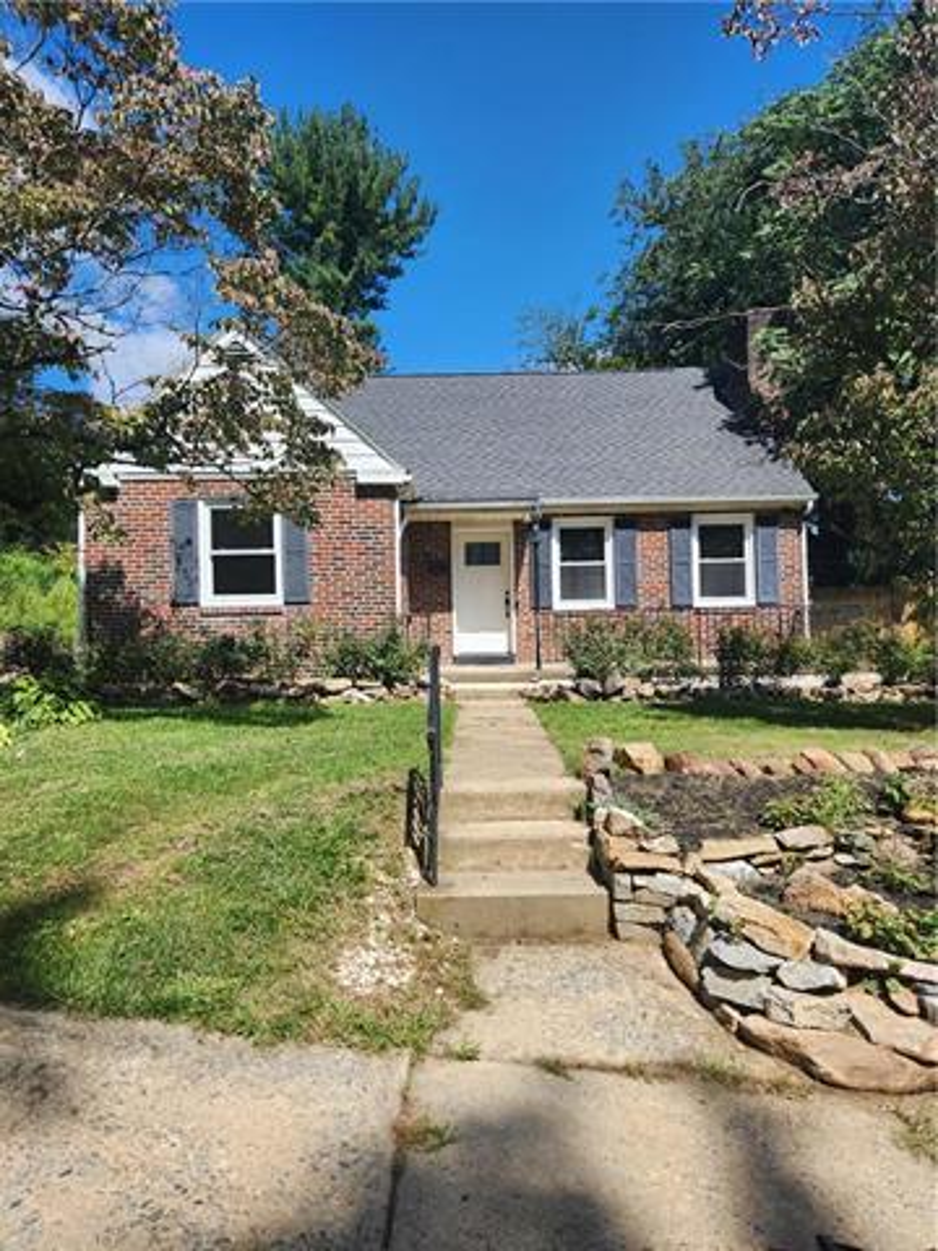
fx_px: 831
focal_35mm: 23
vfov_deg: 73.9
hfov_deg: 58.9
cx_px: 469
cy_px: 626
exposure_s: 1/1258
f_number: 1.8
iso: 20
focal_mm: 5.4
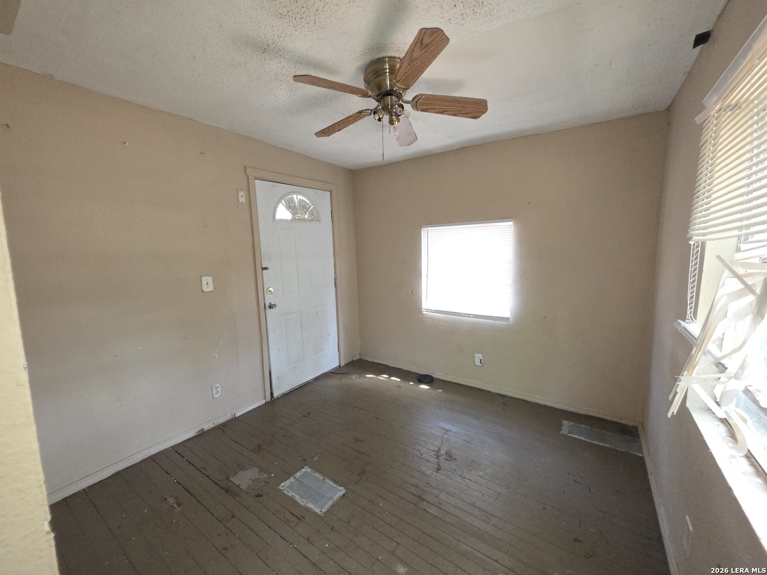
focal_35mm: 13
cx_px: 384
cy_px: 288
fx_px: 288
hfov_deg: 106.2
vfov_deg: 89.9
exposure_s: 1/60
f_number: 1.9
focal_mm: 2.2
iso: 250
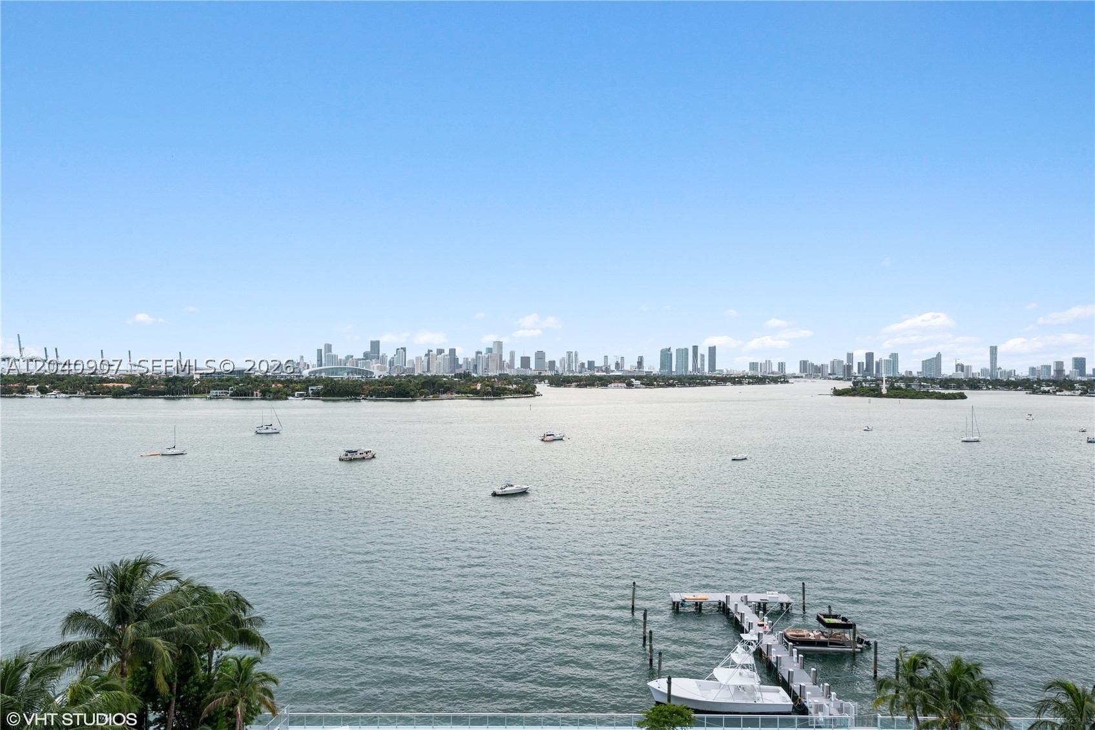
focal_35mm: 22
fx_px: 669
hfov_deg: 78.6
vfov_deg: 57.3
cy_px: 365
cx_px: 548
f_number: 8
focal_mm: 22
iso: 250
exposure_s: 1/400
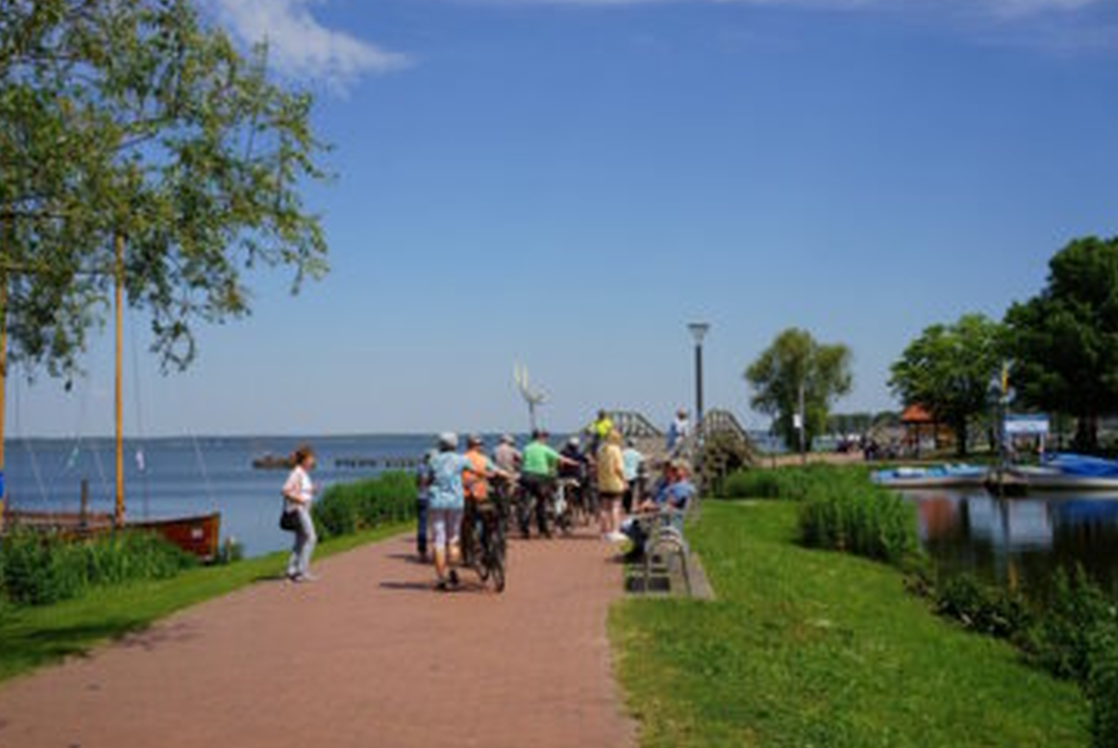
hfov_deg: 49.4
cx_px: 505
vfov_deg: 34.3
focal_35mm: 39
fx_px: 1212
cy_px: 369
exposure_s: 1/400
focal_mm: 35
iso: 100
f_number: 9
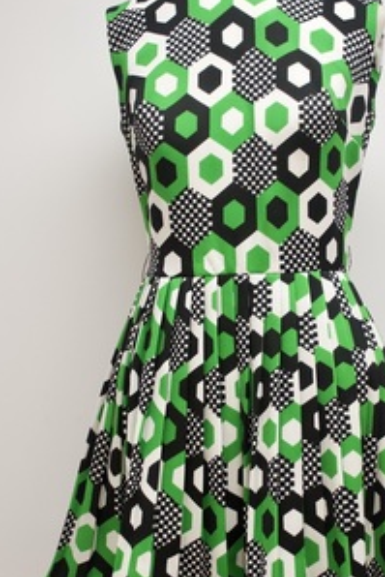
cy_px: 345
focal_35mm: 68
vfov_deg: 29.6
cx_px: 248
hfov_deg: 20.0
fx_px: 1089
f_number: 4
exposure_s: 1/200
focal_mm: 30
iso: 1600
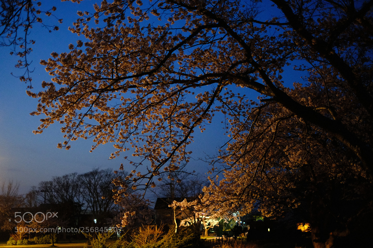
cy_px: 124
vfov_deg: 25.5
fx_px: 549
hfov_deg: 37.5
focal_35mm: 53
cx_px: 186
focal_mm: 35
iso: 3200
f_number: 1.4
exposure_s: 1/18
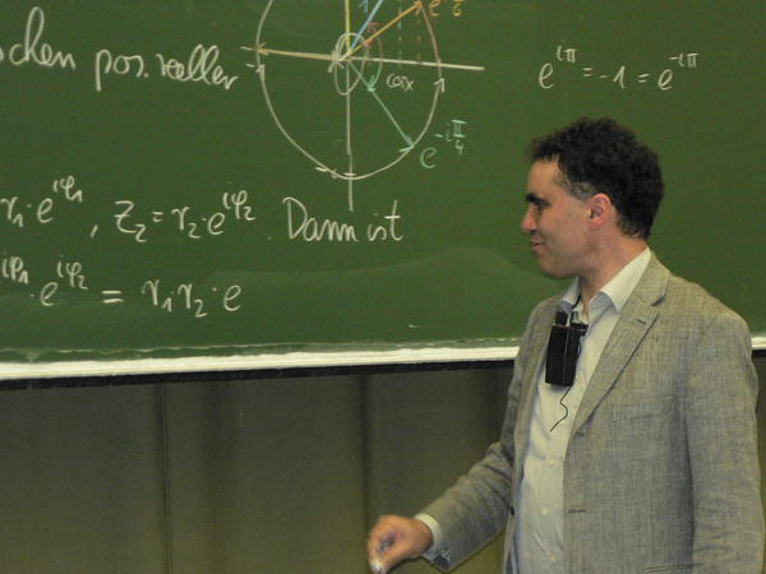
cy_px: 287
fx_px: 3474
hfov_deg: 12.6
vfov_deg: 9.5
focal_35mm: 157
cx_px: 383
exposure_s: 1/60
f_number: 3.3
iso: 400
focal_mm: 26.2
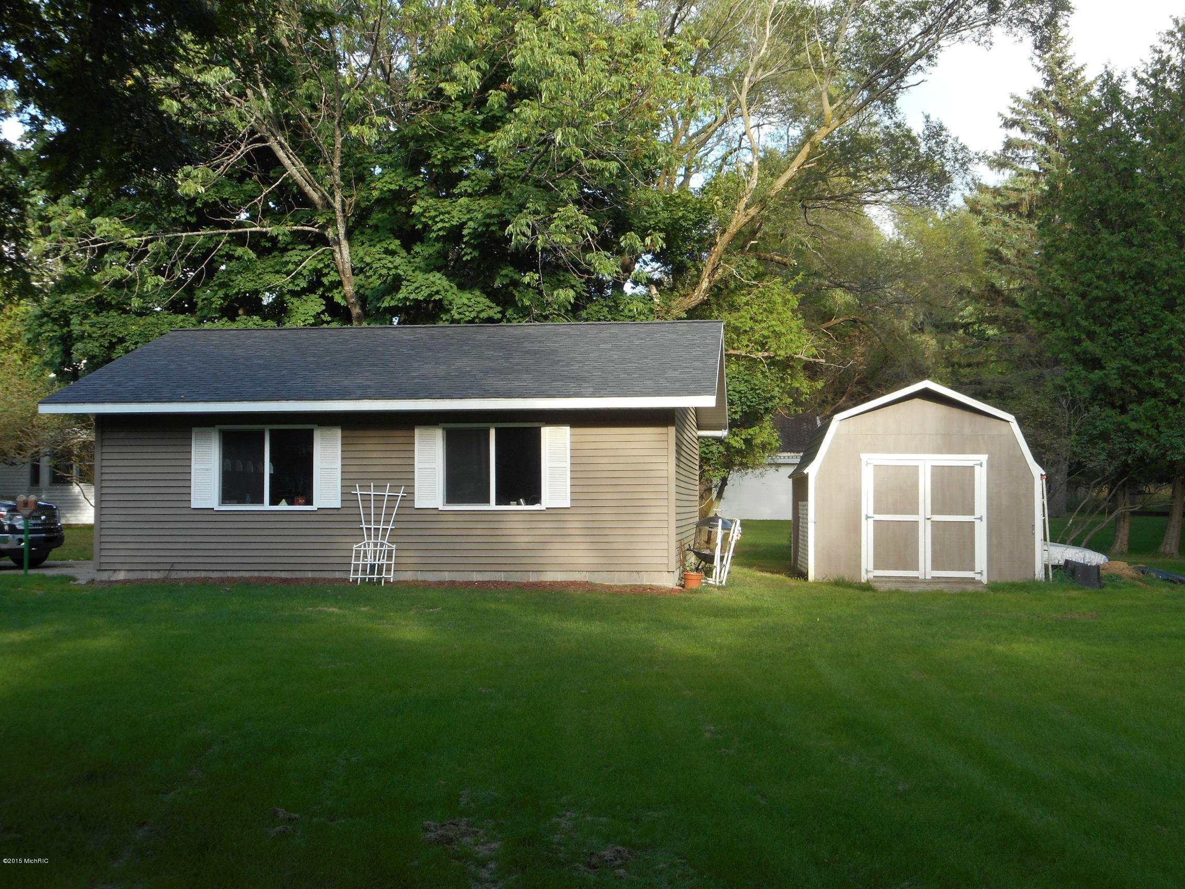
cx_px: 592
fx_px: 1506
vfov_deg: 32.9
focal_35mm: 44
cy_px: 444
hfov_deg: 42.9
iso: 80
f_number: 4.7
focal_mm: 7.9
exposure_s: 1/60
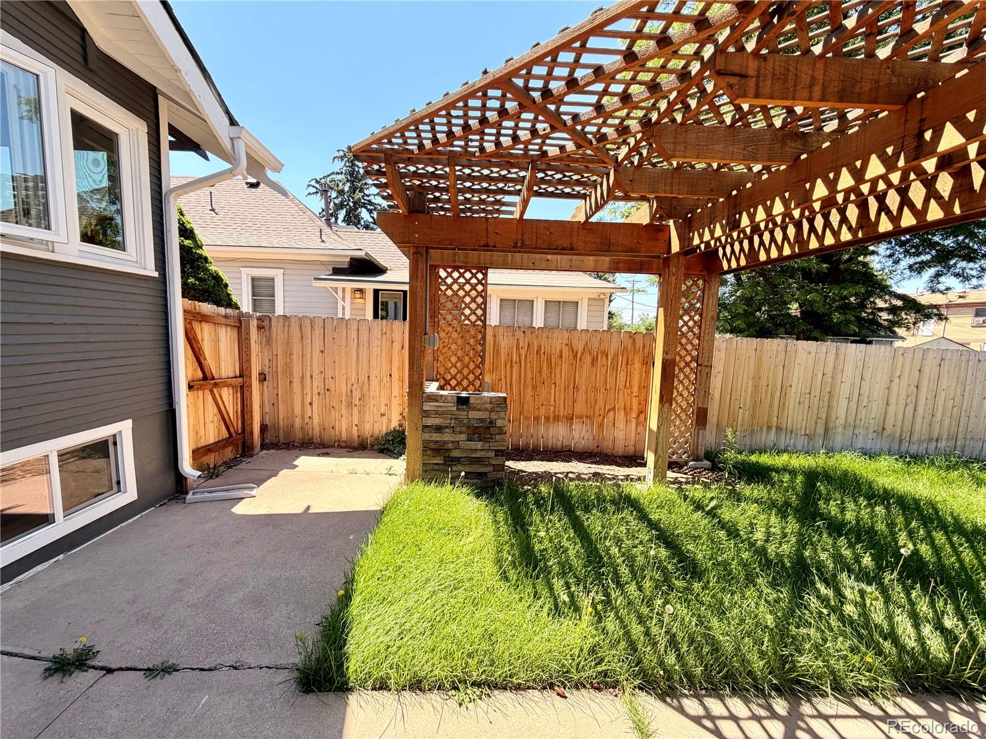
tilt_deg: -5.6
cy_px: 370
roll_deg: -0.9
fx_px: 399
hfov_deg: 102.1
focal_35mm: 14
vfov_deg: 85.7
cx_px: 493
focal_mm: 2.22
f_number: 2.2
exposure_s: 1/379
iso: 50
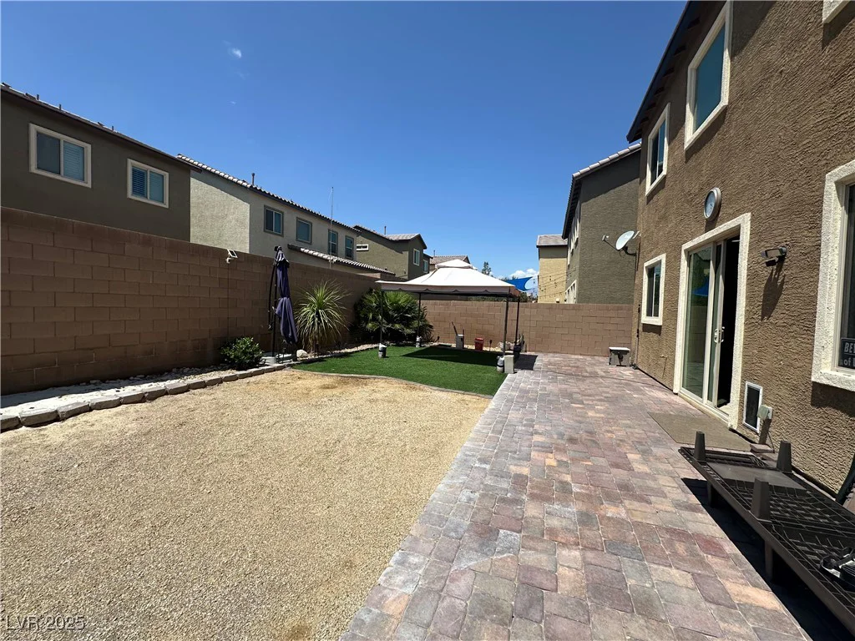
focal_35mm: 14
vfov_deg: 85.7
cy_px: 320
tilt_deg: -3.8
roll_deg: -2.3
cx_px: 428
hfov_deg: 102.1
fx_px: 346
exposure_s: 1/2618
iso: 50
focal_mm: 2.22
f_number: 2.2
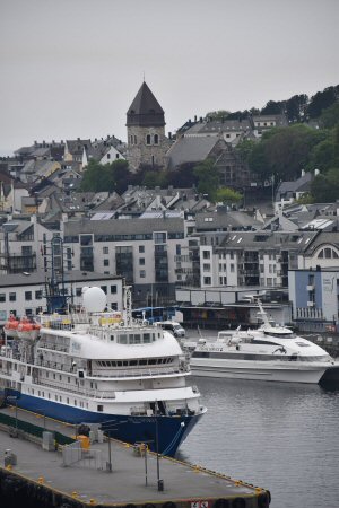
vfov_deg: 9.8
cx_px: 170
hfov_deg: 6.5
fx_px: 2966
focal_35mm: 210
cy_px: 254
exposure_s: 1/250
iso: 220
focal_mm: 140
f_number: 4.8
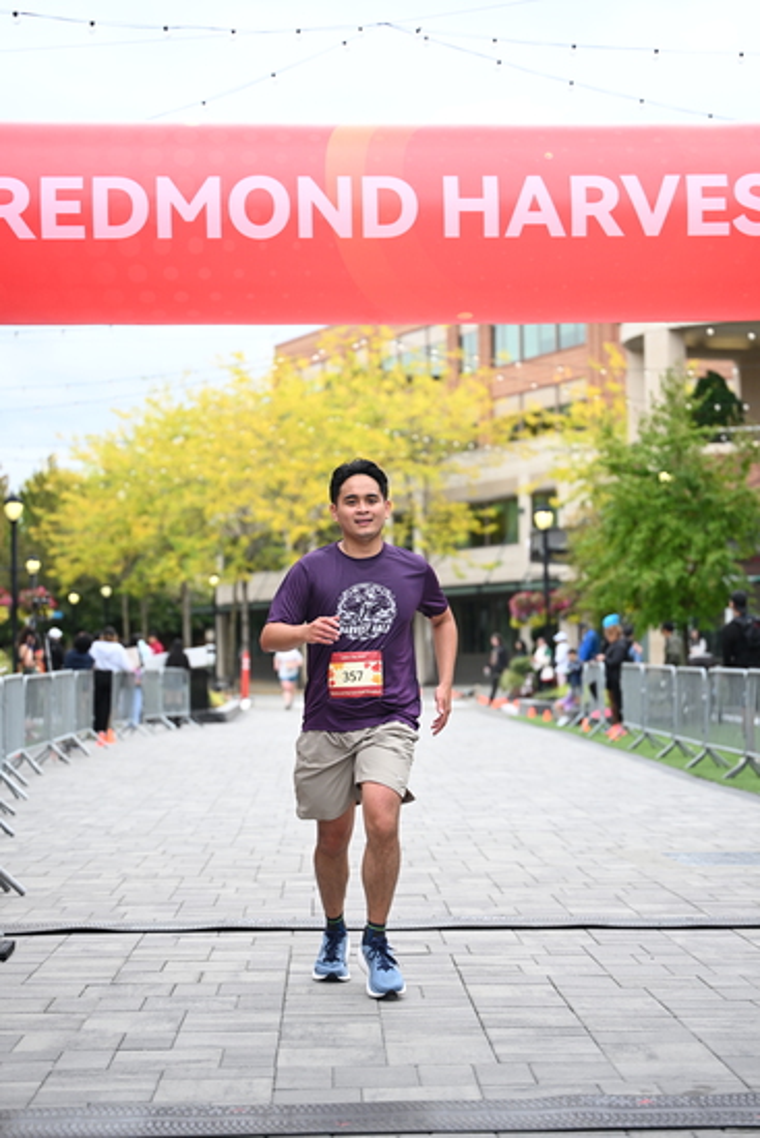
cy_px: 569
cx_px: 380
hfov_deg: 19.5
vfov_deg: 28.8
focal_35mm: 70
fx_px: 2215
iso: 640
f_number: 2.8
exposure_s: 1/2000
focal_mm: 70
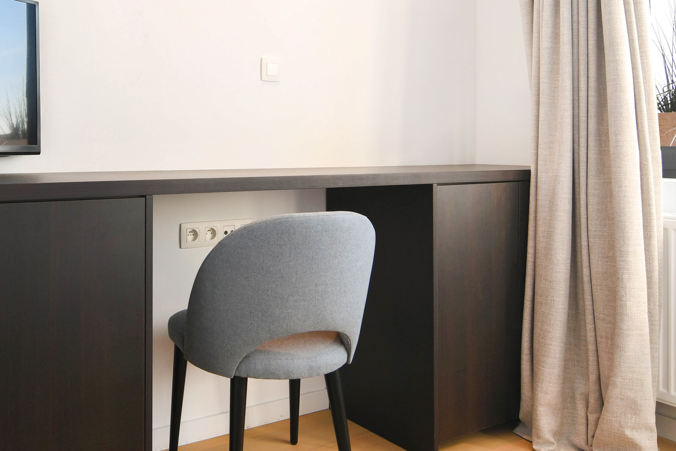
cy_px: 134
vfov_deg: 40.4
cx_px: 181
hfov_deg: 56.3
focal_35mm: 32
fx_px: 601
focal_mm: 12
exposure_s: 1/250
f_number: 10
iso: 200
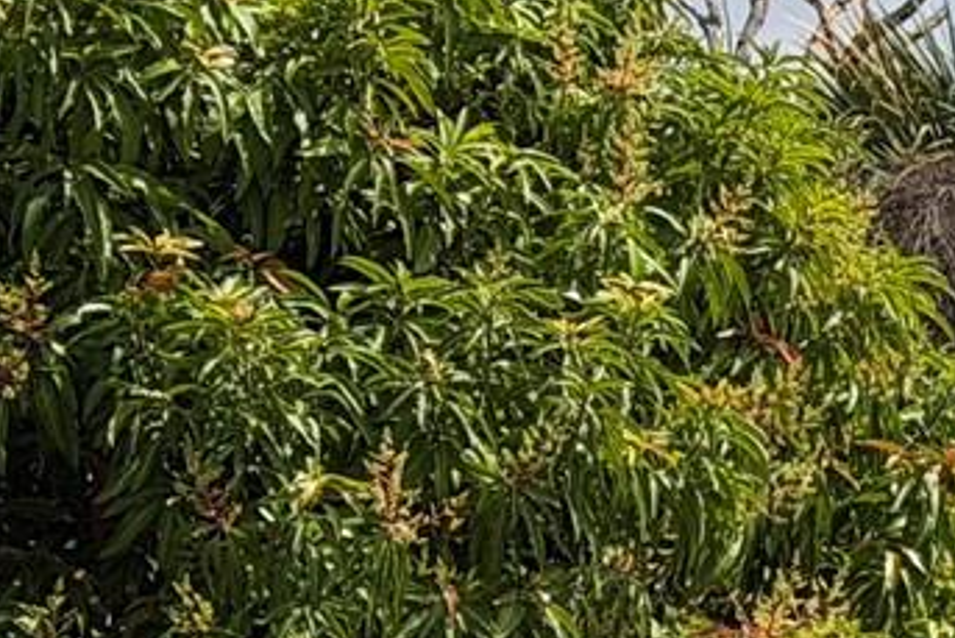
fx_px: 6183
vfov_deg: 5.8
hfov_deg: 8.2
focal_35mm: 233
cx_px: 2194
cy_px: 1053
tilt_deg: +2.8
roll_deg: +1.4
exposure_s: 1/6536
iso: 64
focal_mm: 6.76
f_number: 1.78
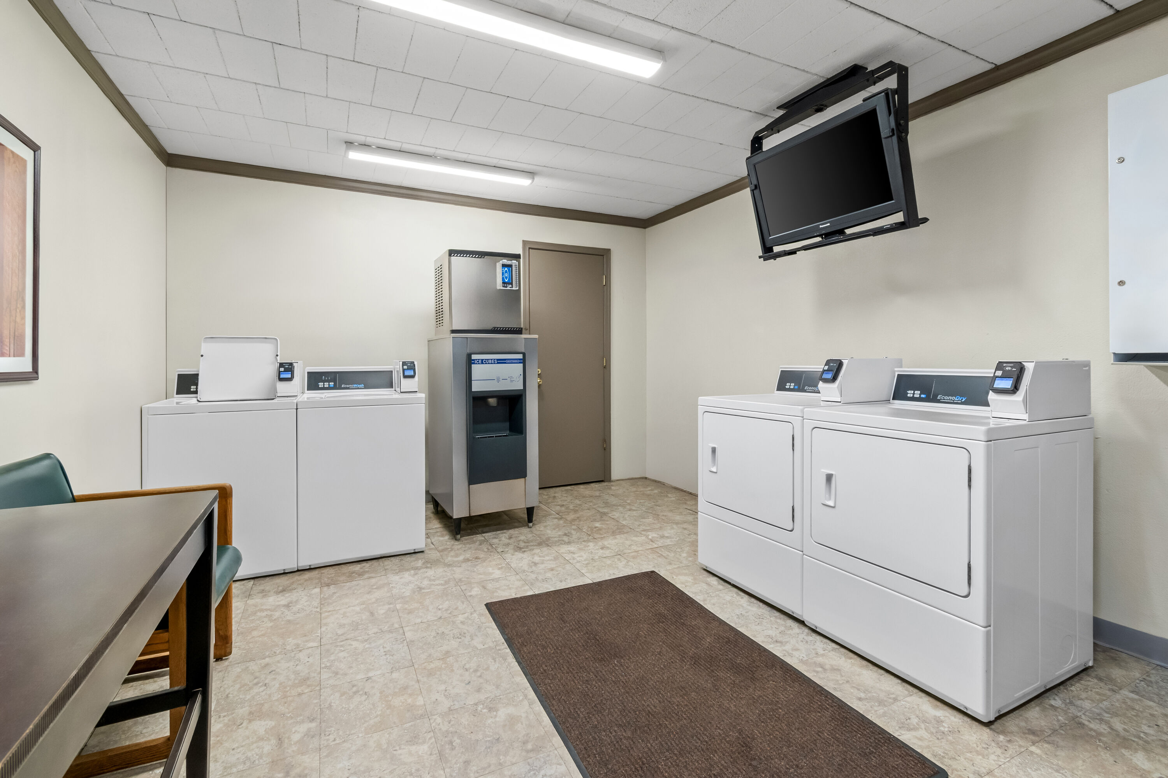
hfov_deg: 100.4
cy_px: 389
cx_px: 584
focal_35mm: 15
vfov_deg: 77.3
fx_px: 487
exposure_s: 1/4
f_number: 8
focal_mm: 10
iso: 400
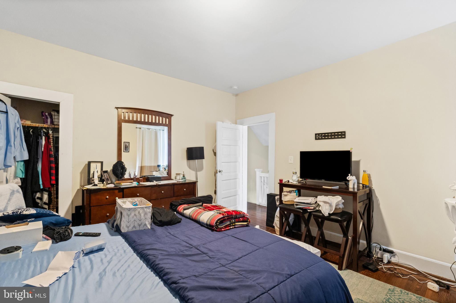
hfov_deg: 96.8
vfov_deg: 73.7
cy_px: 152
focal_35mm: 16
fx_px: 203
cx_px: 228
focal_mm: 16
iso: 2500
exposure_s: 1/15
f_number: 6.3
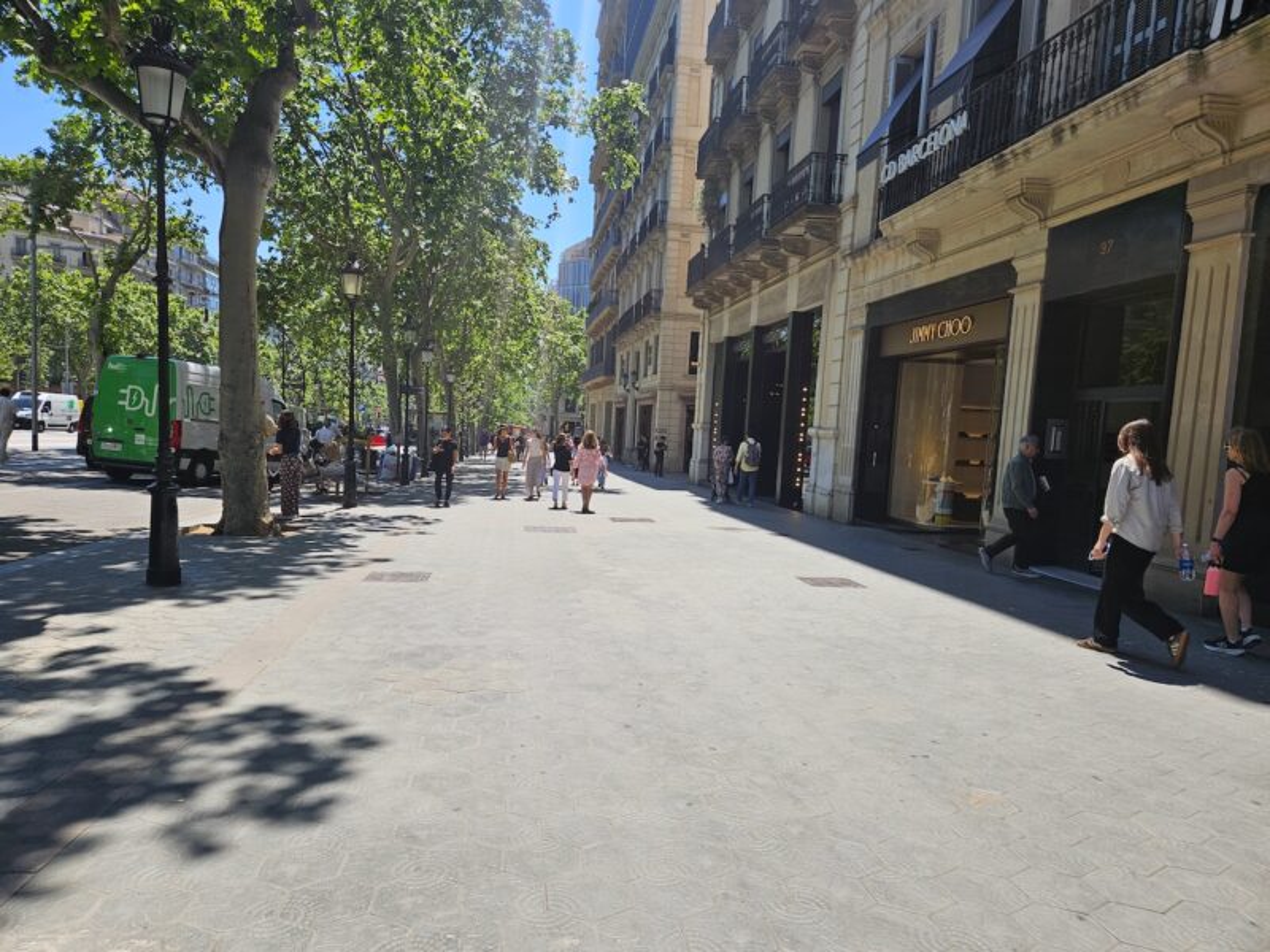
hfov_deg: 73.9
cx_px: 635
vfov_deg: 58.9
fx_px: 844
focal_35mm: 23
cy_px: 476
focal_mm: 5.4
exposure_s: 1/1332
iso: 25
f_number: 1.8
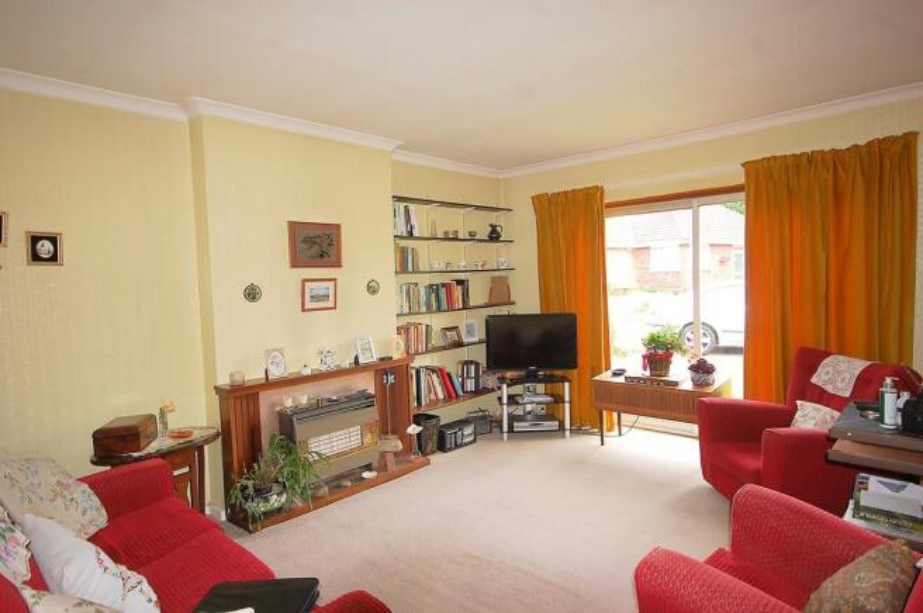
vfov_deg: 59.4
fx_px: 538
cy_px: 306
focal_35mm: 21
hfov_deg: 81.3
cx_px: 462
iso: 400
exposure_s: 1/60
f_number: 5
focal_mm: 14
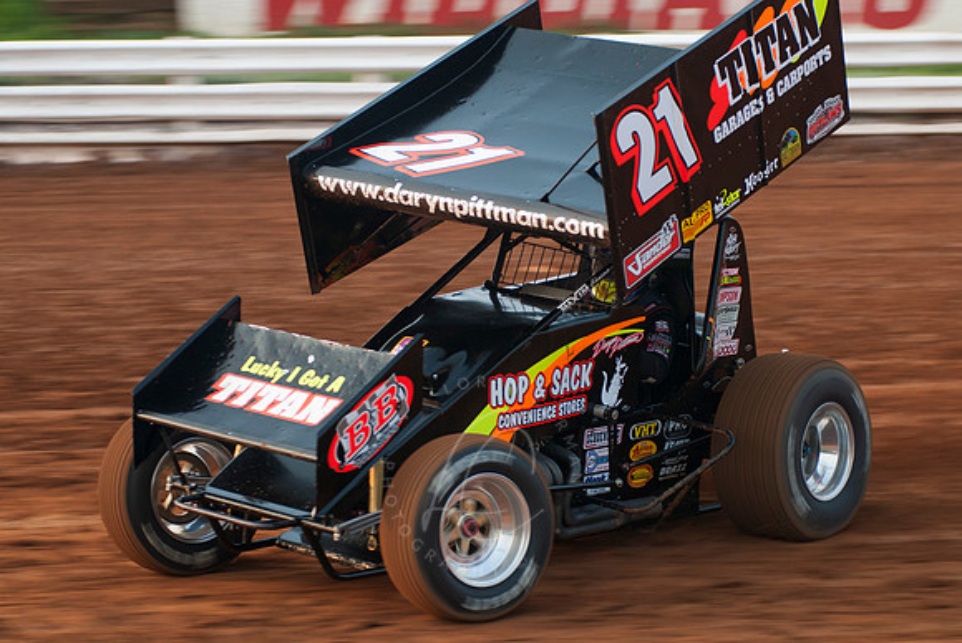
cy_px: 322
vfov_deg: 11.4
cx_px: 481
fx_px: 3210
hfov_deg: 17.0
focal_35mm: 120
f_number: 3.5
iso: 250
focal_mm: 80
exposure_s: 1/400
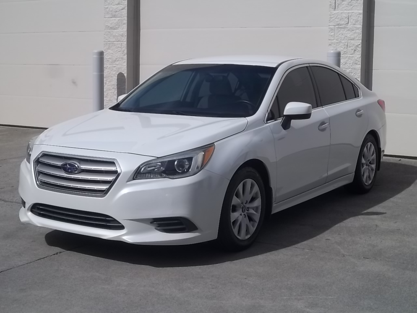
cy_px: 156
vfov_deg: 25.2
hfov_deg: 33.2
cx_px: 208
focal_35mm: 58
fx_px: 699
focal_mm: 10.42
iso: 64
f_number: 11.99
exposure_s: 1/160
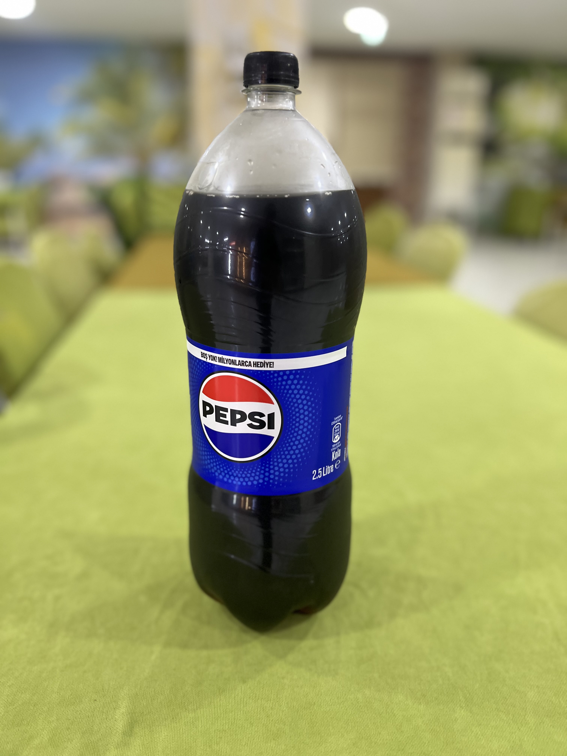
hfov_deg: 53.1
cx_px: 284
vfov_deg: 67.3
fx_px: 568
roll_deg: +0.3
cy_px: 378
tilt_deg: -19.2
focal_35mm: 26
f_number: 1.5
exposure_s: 1/50
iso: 160
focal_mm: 5.7
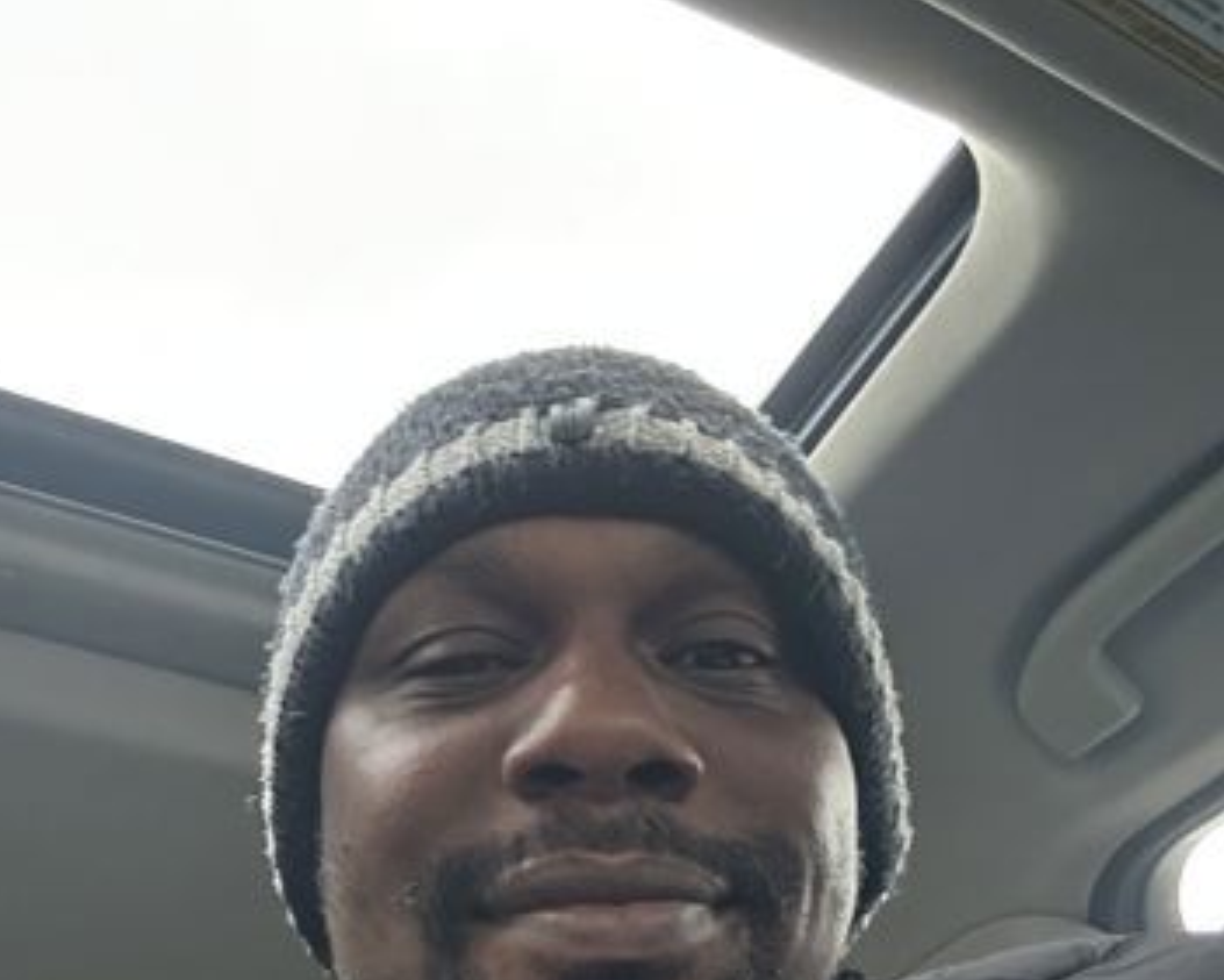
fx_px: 1776
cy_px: 961
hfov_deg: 37.8
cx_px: 460
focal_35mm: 49
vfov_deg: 29.0
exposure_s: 1/30
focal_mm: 2.69
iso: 500
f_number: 1.9
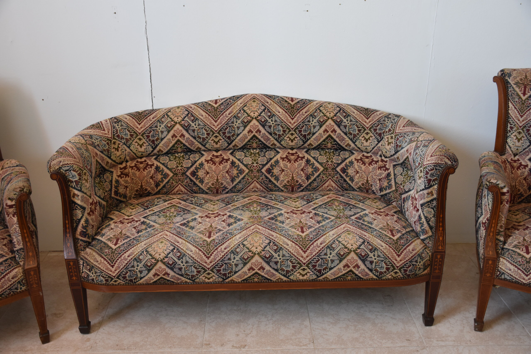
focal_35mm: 34
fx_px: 509
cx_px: 266
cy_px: 177
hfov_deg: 55.1
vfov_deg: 38.4
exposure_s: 1/60
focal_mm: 23
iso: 800
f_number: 4
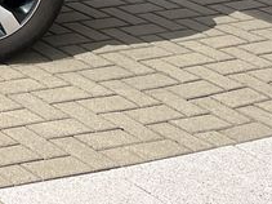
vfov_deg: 10.8
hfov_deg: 12.4
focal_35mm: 126
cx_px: -380
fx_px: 989
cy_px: -200
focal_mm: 5.1
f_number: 1.6
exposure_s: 1/3215
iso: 50
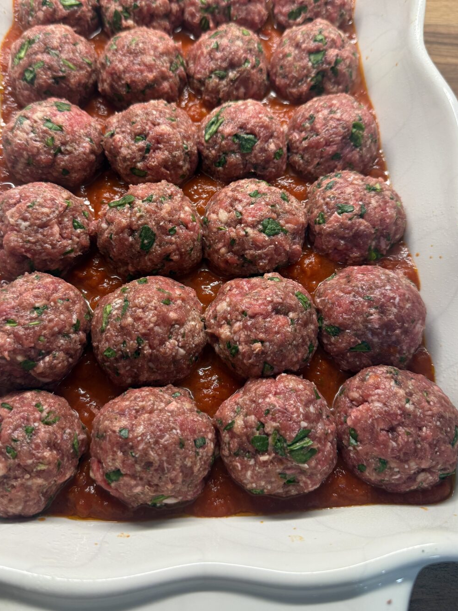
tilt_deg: -63.8
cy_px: 258
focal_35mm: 29
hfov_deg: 48.2
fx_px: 512
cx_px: 208
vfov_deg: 61.3
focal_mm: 6.76
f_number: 1.78
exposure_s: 1/120
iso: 100
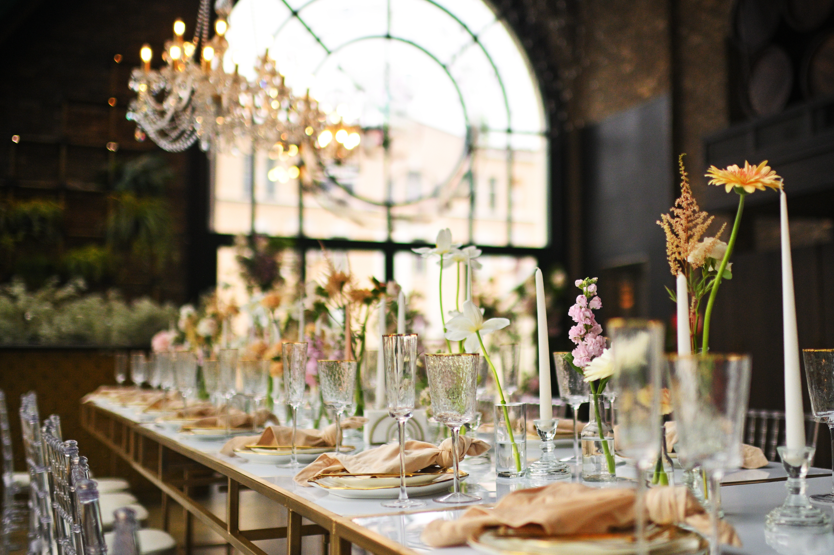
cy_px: 275
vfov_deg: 31.9
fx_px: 972
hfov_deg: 46.3
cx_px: 483
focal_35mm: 42
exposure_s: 1/6400
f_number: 1.4
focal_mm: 35
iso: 800
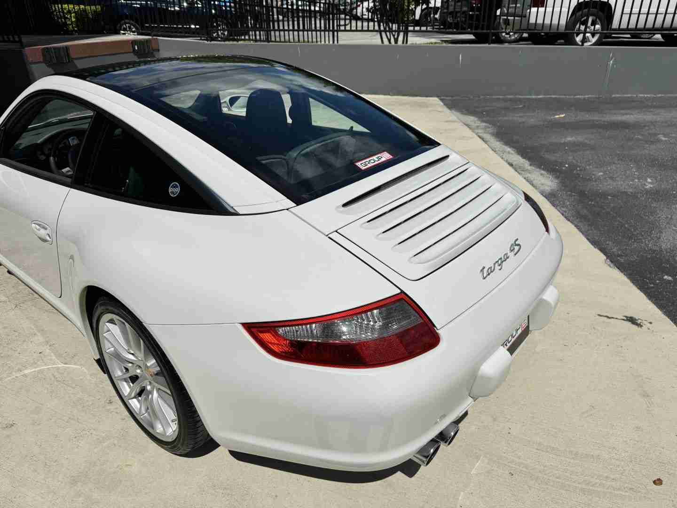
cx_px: 338
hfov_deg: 71.6
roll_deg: +0.7
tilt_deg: -26.6
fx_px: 469
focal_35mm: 24
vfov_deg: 56.8
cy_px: 254
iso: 64
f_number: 1.78
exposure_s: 1/20000
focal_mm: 6.76
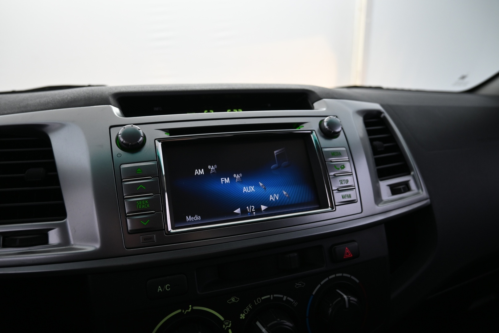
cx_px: 250
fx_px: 333
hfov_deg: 73.7
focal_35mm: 24
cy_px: 166
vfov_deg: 53.1
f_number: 3.5
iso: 320
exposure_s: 1/25
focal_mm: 16
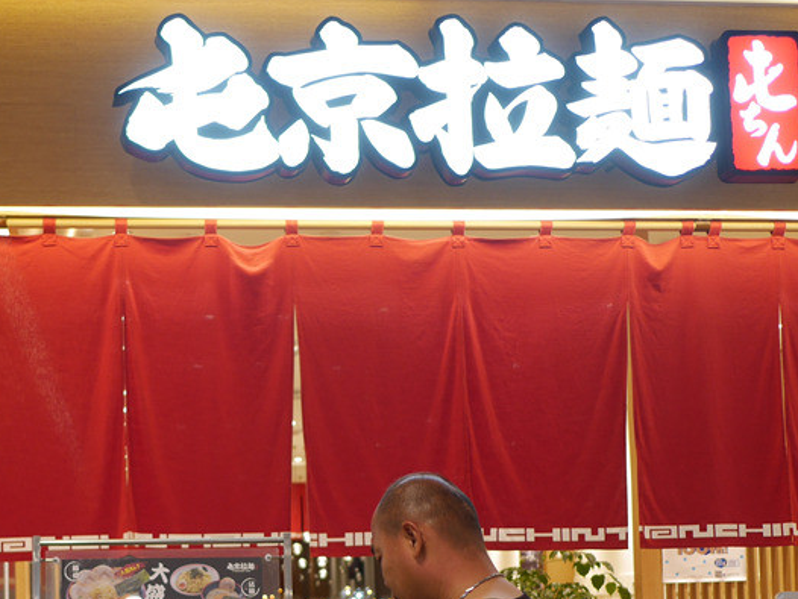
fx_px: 1315
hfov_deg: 33.0
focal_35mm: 57
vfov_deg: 24.8
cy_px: 558
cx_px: 178
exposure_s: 1/60
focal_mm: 15
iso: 200
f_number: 1.7
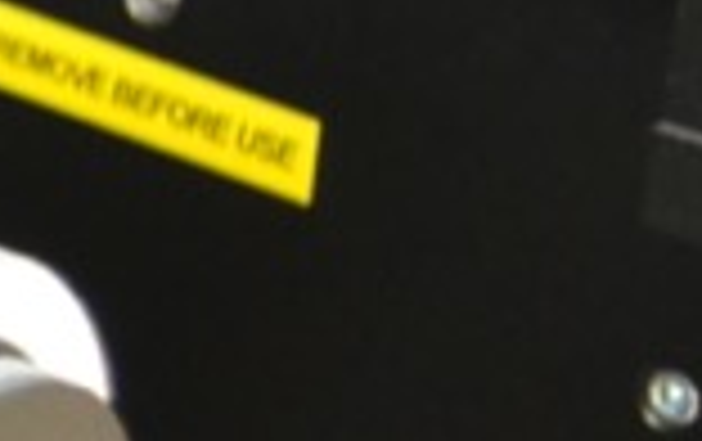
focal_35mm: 235
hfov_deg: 7.6
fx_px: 4502
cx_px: -1512
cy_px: -176
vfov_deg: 5.6
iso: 2000
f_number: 4
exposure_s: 1/15
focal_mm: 24
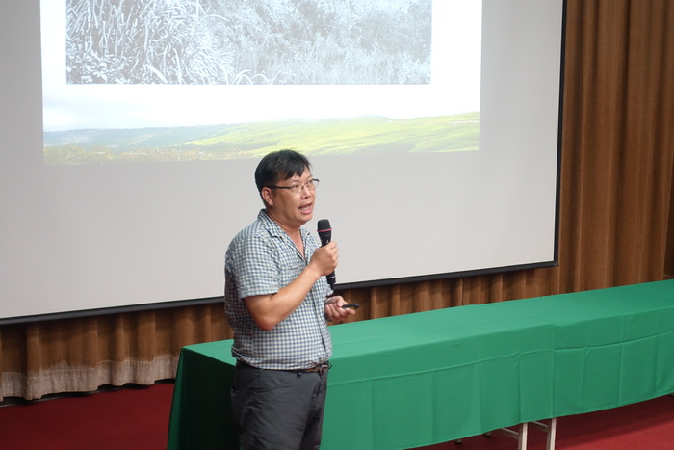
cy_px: 225
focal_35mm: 70
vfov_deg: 19.5
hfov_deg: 28.8
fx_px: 1311
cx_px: 337
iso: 800
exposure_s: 1/20
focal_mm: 25.7
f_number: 2.8
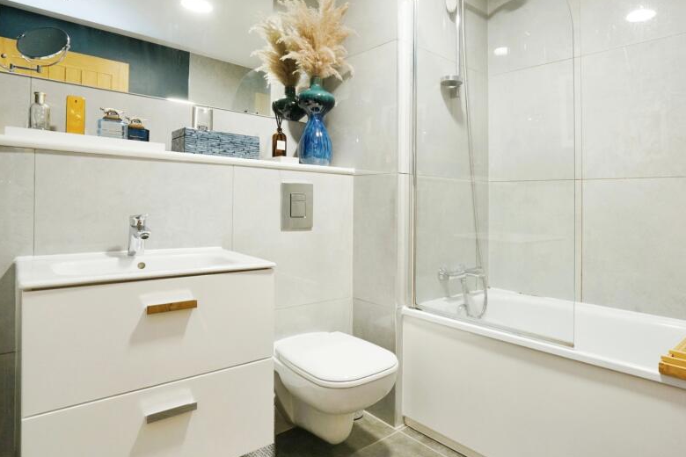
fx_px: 400
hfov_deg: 80.4
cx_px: 405
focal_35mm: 21
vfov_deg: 59.5
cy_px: 225
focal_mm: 16
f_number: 10
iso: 2000
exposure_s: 1/25
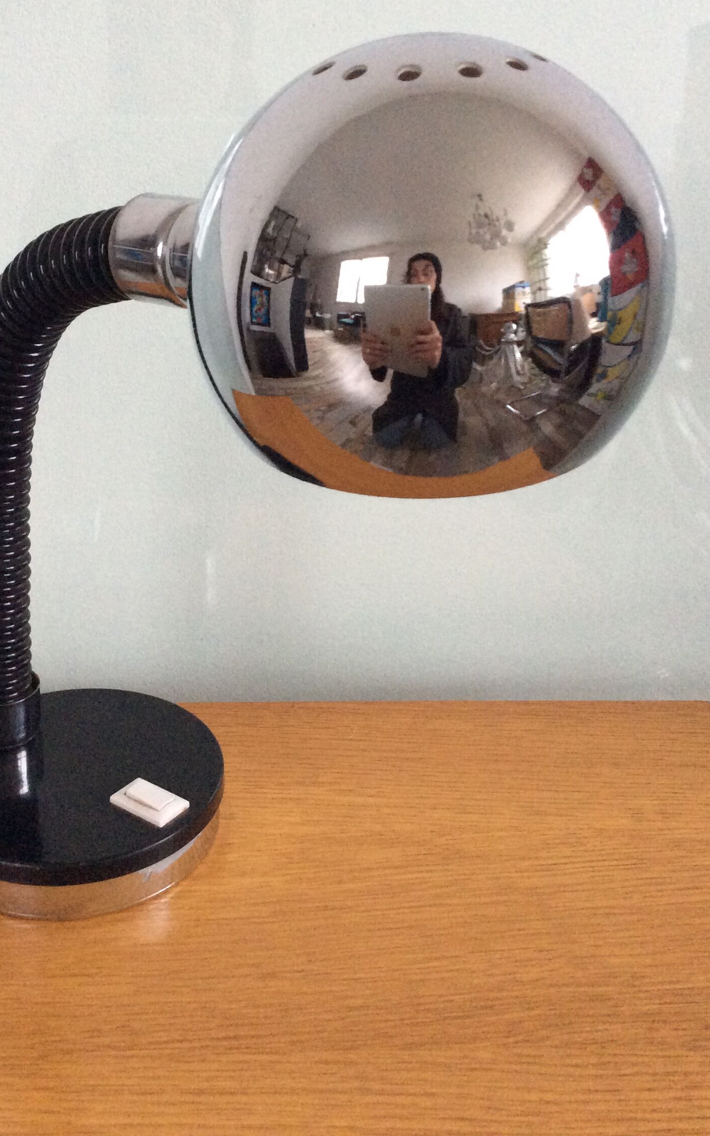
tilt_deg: -19.1
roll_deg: +0.4
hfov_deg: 32.6
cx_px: 274
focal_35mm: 39
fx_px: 1207
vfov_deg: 50.2
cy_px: 483
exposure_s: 1/25
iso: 250
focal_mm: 3.3
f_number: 2.4
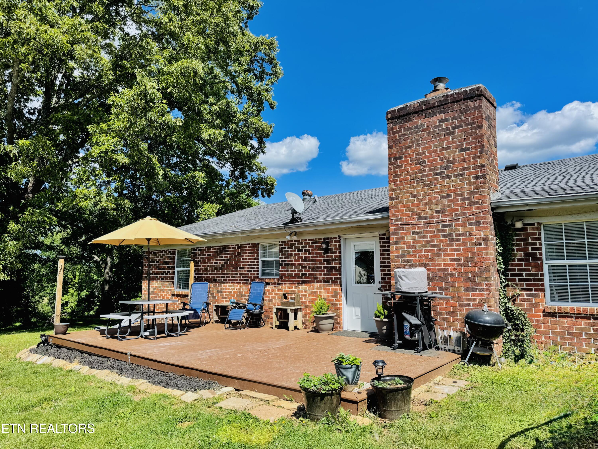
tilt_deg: +6.0
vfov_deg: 56.8
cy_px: 224
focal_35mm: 24
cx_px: 299
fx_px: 415
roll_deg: +0.2
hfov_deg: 71.6
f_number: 1.78
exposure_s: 1/2959
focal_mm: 6.76
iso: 80
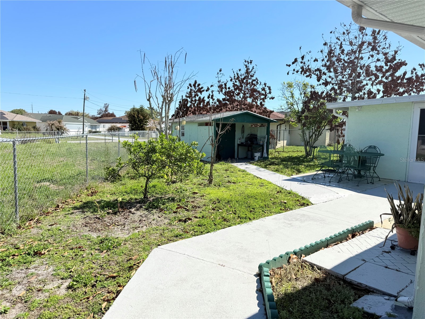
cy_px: 160
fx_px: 295
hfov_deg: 71.6
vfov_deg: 56.8
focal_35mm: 24
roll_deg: +0.2
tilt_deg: -4.3
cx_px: 212
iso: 80
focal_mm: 6.76
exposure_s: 1/3425
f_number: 1.78
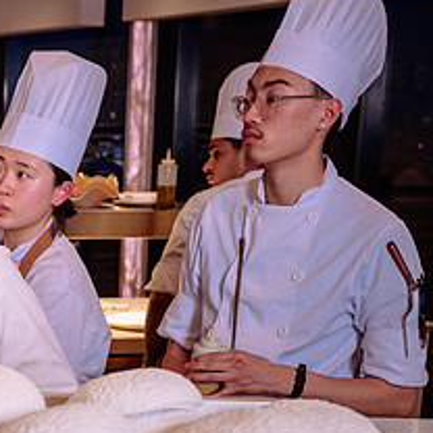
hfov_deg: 18.1
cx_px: -89
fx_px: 1288
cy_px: 454
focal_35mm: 91
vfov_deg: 18.5
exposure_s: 1/100
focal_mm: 31.5
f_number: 4.5
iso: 800
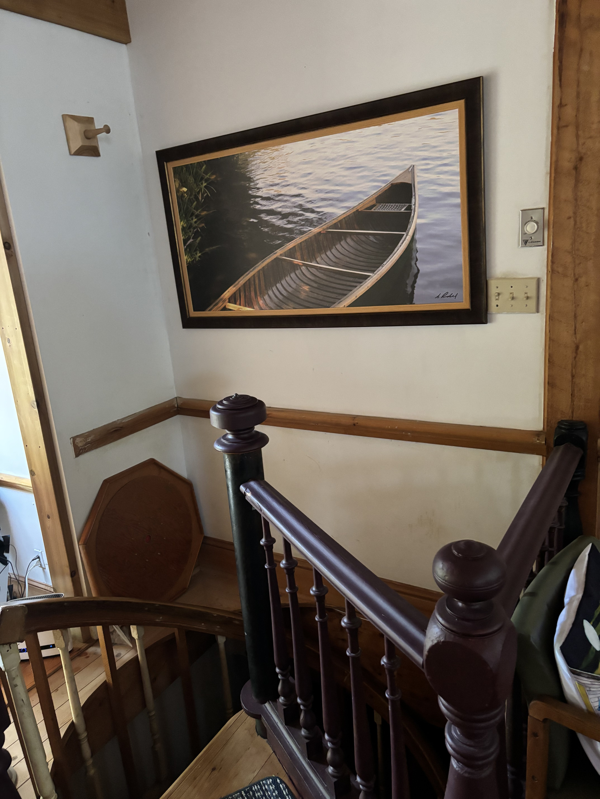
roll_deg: +3.8
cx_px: 300
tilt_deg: -14.0
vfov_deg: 67.3
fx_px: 601
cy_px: 400
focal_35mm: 26
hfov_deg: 53.1
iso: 640
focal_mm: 5.96
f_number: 1.6
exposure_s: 1/30
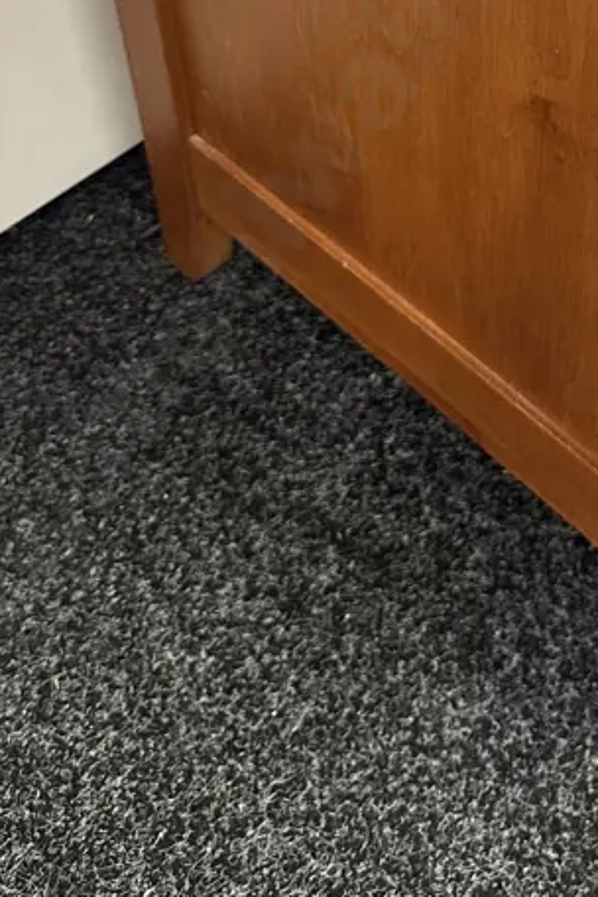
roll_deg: +0.2
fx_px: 1395
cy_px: -45
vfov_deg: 32.2
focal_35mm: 56
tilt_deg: -35.9
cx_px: 476
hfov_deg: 23.8
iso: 320
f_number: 1.78
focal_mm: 6.86
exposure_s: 1/50
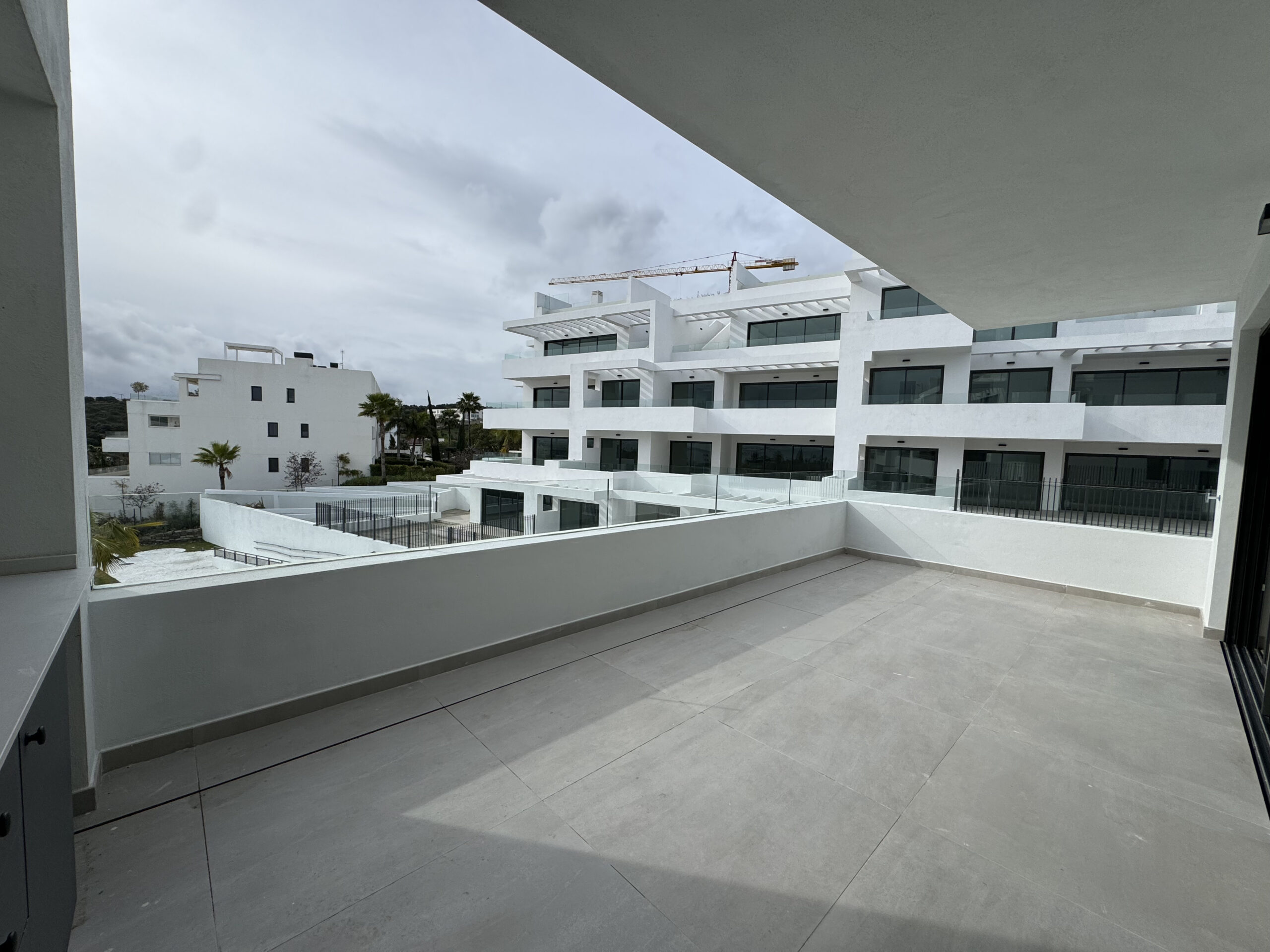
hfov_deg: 102.1
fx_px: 514
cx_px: 635
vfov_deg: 85.7
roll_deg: -1.7
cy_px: 476
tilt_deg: -4.3
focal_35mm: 14
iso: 50
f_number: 2.2
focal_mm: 2.22
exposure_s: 1/2415
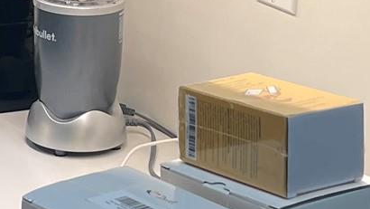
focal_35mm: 136
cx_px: -30
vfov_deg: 8.7
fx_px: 1335
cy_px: -121
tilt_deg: -10.9
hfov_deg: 15.4
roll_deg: -1.1
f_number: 1.6
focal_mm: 5.1
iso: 80
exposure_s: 1/120
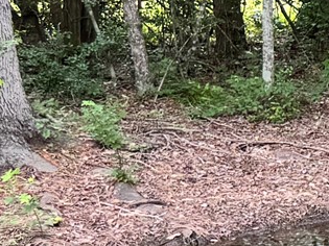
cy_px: 124
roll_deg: -0.1
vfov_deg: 9.5
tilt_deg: -8.0
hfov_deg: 9.5
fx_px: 1482
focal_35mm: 156
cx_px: 1032
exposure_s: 1/241
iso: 64
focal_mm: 6.76
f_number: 1.78
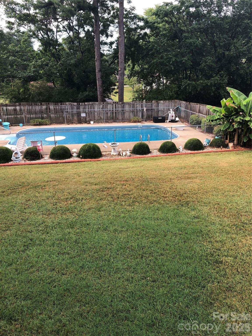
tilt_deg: -20.3
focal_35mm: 28
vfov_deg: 63.4
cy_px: 168
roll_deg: +0.4
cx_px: 126
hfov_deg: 49.7
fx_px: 272
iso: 20
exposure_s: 1/191
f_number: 1.8
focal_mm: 3.99
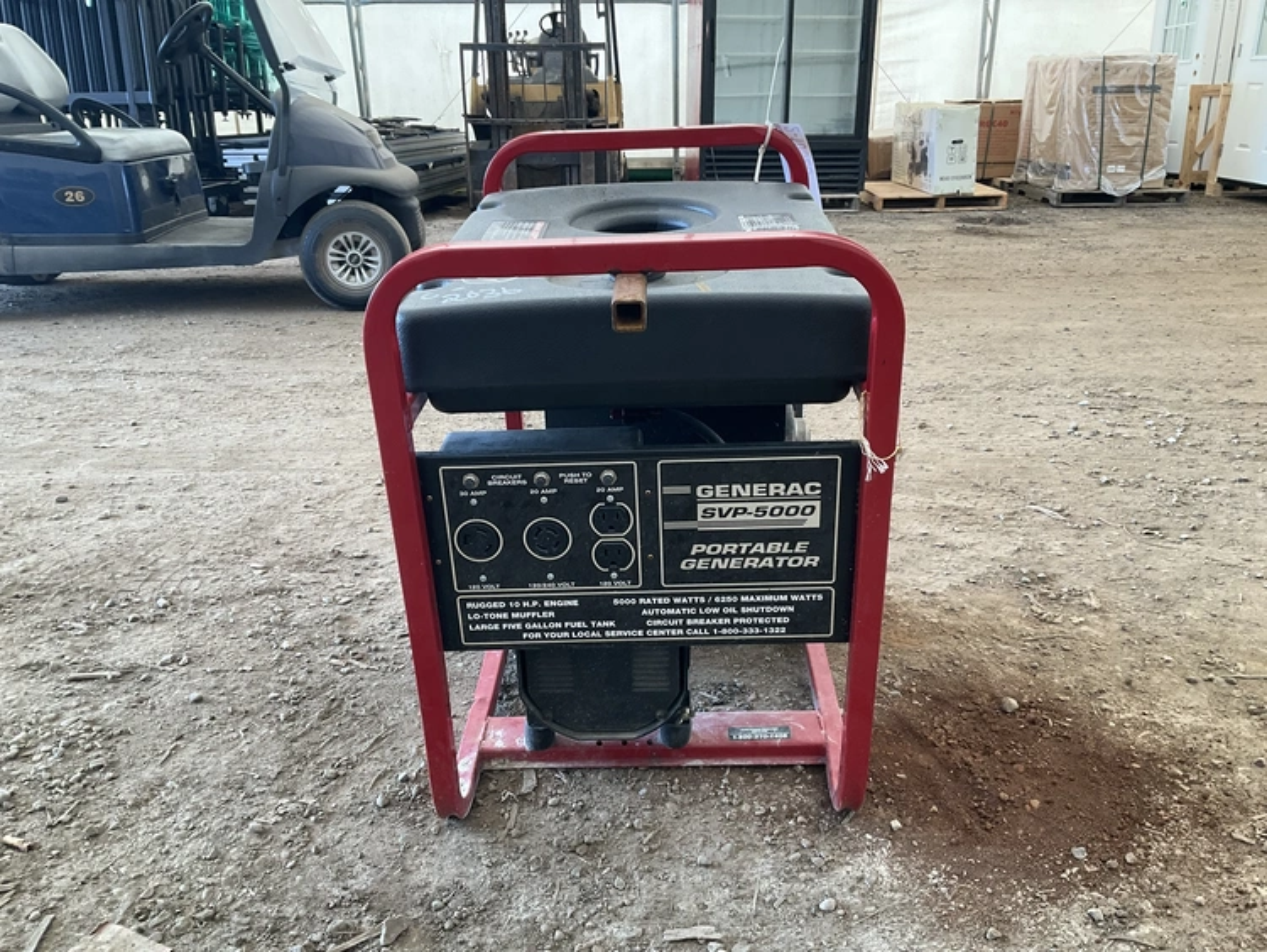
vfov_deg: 48.3
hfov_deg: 61.6
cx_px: 634
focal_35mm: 29
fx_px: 1062
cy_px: 476
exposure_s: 1/122
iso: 40
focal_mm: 3
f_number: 1.8
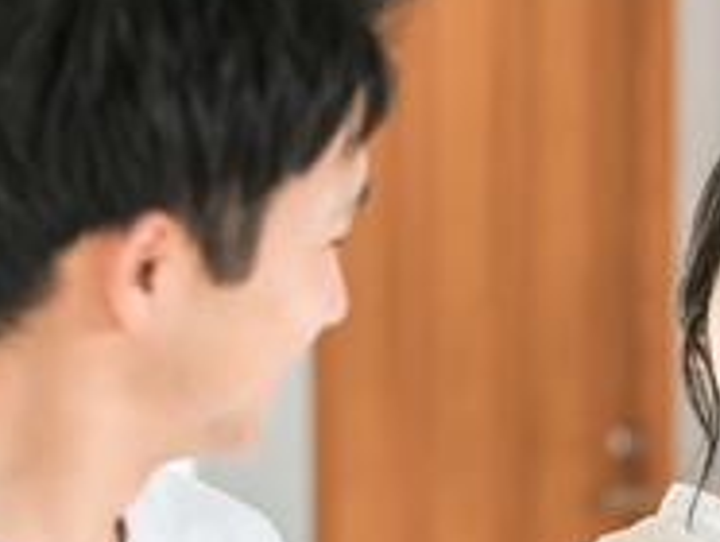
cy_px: 658
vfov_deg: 7.9
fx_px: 3874
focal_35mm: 186
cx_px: 770
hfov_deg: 10.5
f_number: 2.5
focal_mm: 60
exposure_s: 1/125
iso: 400
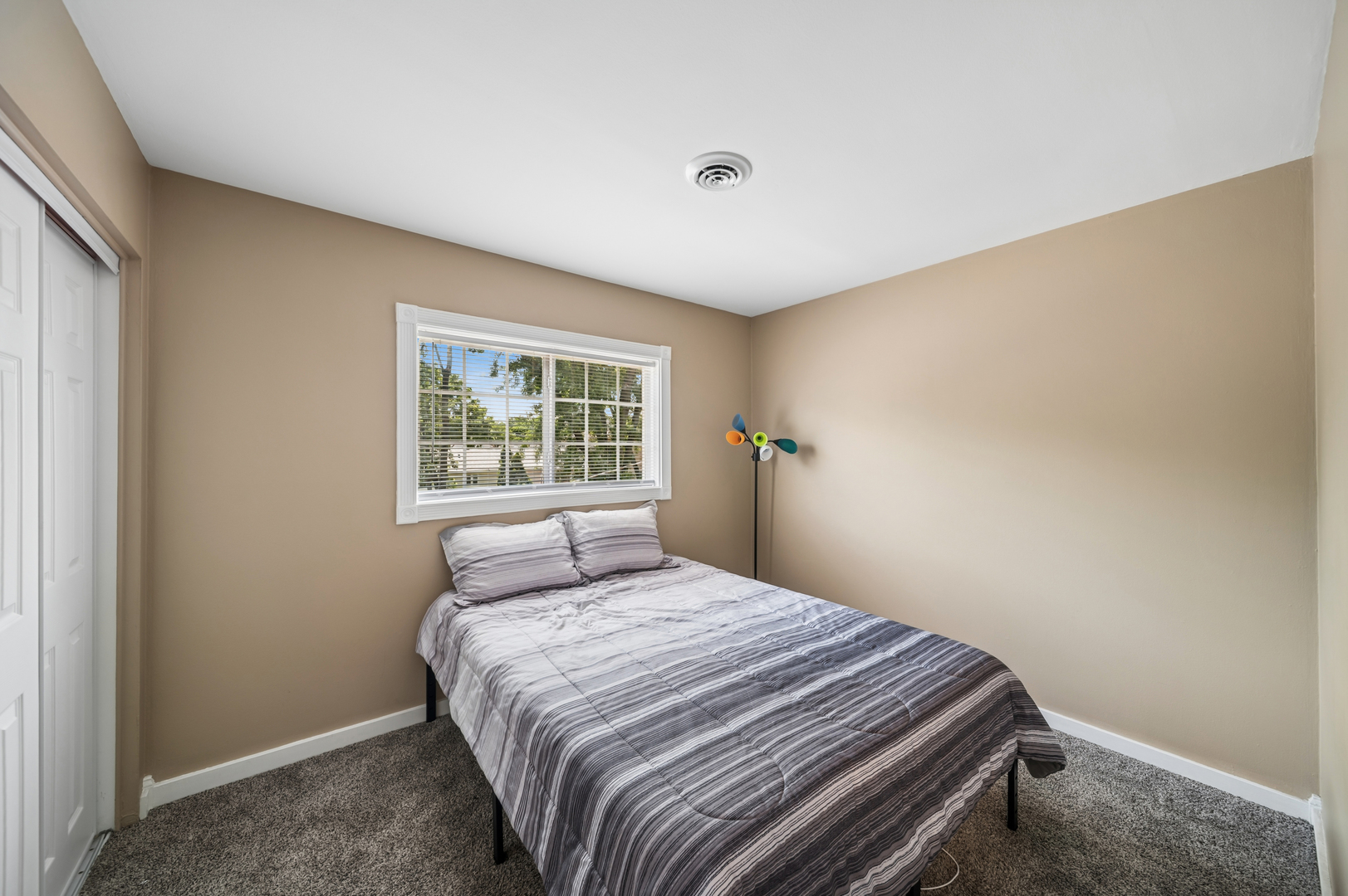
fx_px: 486
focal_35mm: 13
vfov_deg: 85.4
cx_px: 674
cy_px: 448
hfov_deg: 108.4
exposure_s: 1/13
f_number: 8
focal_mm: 13
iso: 400
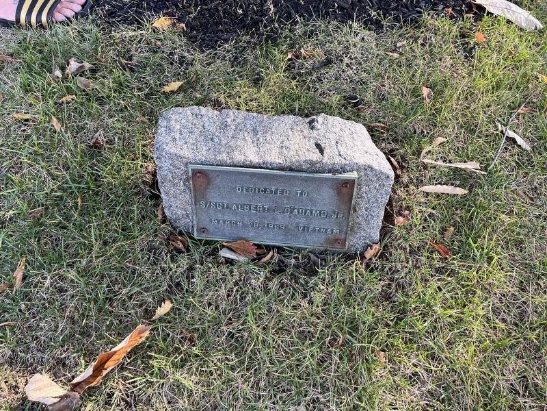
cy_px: 206
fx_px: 411
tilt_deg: -55.0
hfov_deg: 67.3
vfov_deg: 53.1
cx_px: 274
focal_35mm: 26
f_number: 1.6
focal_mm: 5.1
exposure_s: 1/121
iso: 40
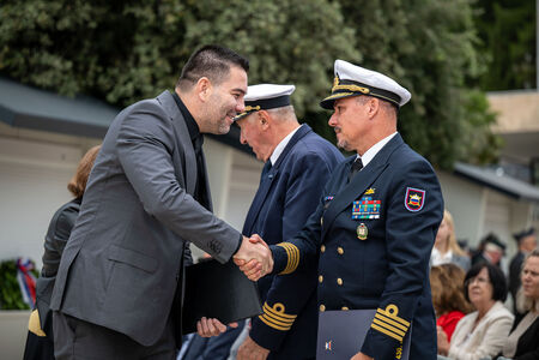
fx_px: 1490
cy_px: 182
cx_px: 263
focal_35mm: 100
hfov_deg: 20.5
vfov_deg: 13.7
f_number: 2.8
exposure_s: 1/320
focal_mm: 83
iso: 72
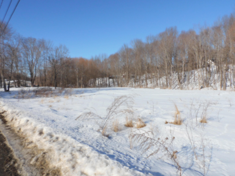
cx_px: 118
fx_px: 163
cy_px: 88
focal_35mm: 24
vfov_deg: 56.8
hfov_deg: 71.6
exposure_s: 1/1600
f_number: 4.8
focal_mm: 4.3
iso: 125
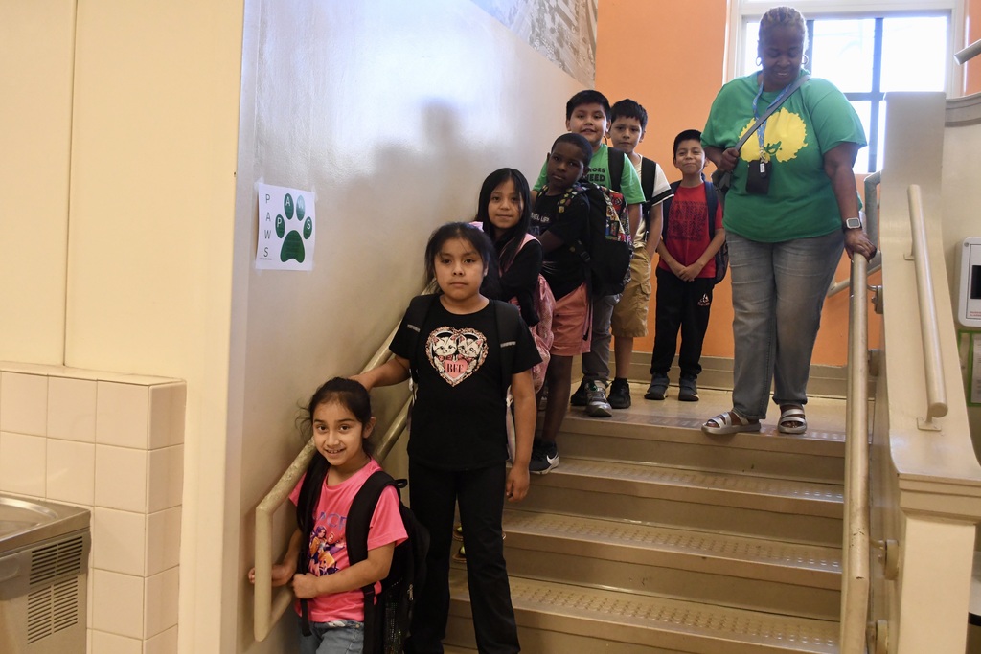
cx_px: 490
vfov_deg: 36.9
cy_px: 327
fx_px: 981
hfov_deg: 53.1
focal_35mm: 36
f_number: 5
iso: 3200
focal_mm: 24
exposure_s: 1/100
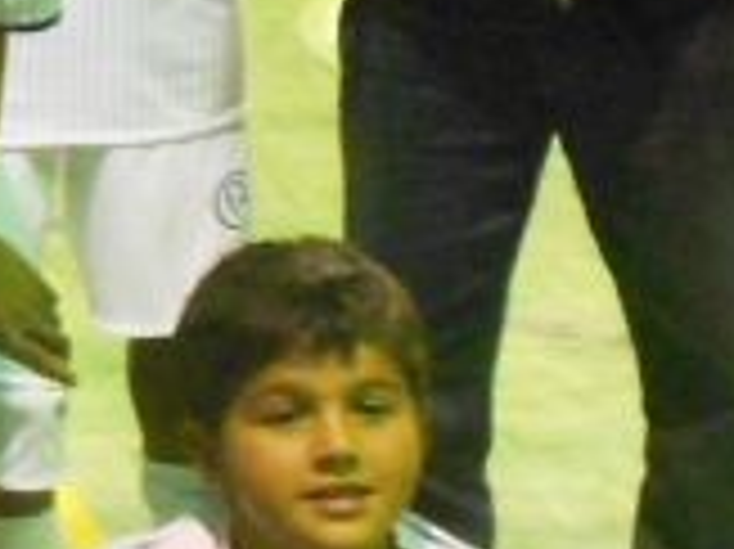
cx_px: -752
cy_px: 198
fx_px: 3856
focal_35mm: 182
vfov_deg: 8.1
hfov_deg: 10.0
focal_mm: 6.9
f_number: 3.9
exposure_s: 1/13
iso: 800
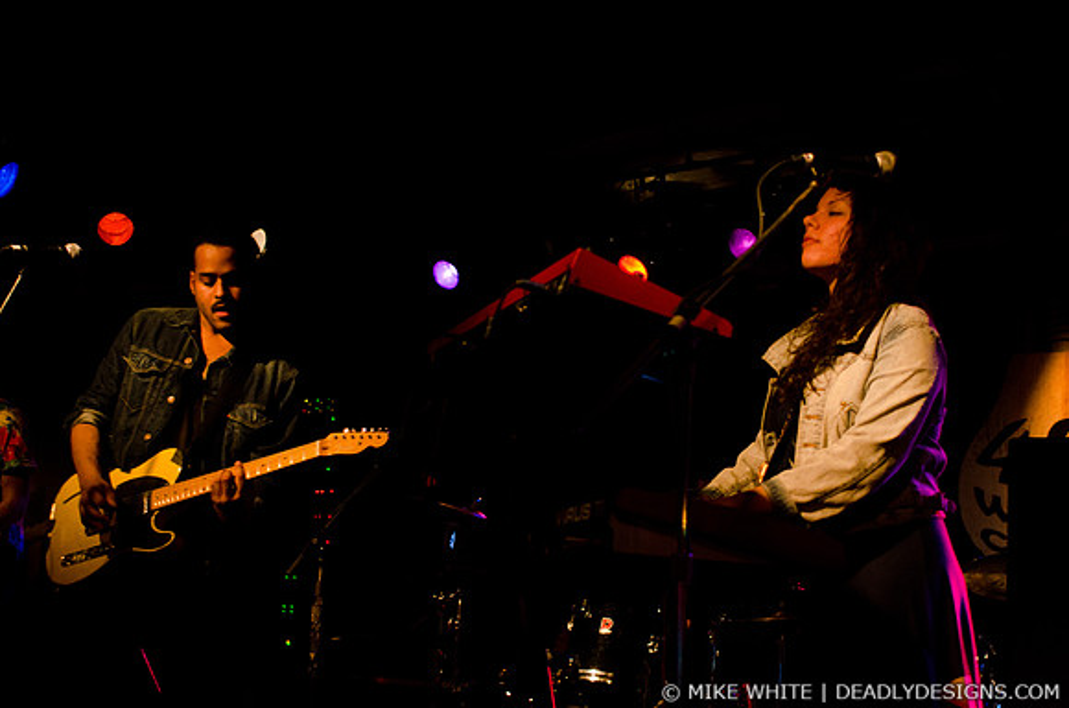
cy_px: 354
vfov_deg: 25.6
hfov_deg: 37.9
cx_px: 534
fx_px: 1556
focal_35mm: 52
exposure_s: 1/60
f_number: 2.8
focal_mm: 35
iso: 2000
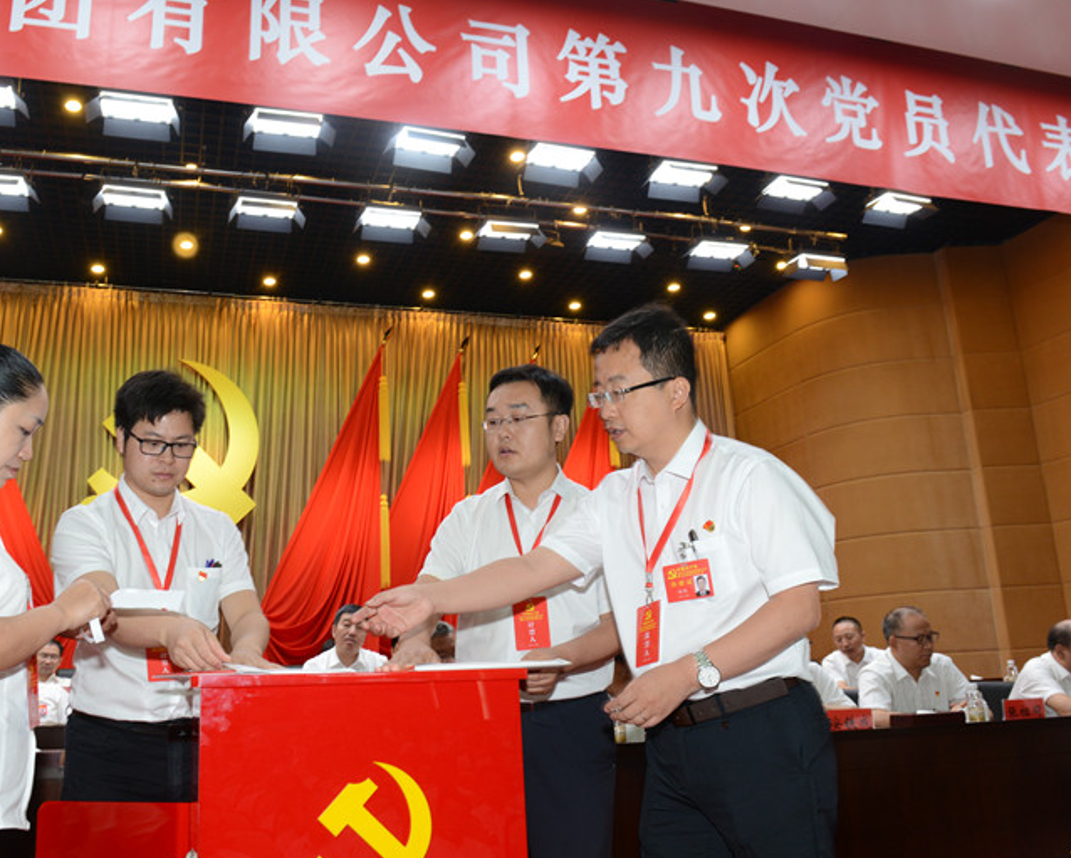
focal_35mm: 30
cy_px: 456
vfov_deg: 48.5
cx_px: 421
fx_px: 951
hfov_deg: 58.2
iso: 800
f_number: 7.1
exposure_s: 1/60
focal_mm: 24
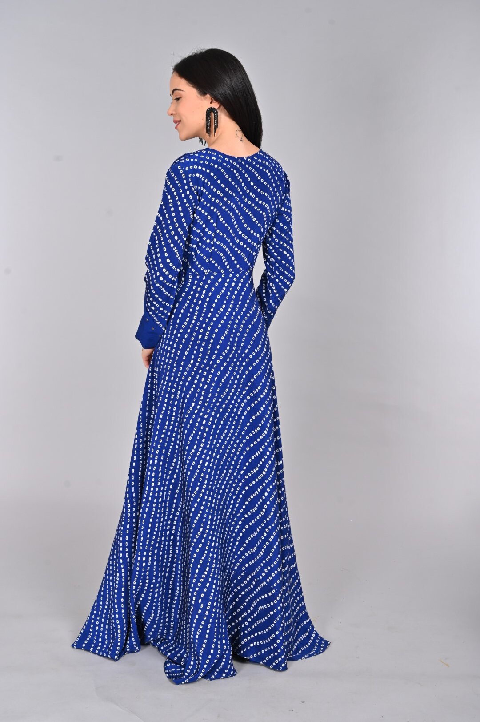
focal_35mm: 49
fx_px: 981
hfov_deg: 27.5
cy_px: 361
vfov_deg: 40.4
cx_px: 240
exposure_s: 1/160
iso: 320
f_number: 8
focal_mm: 49
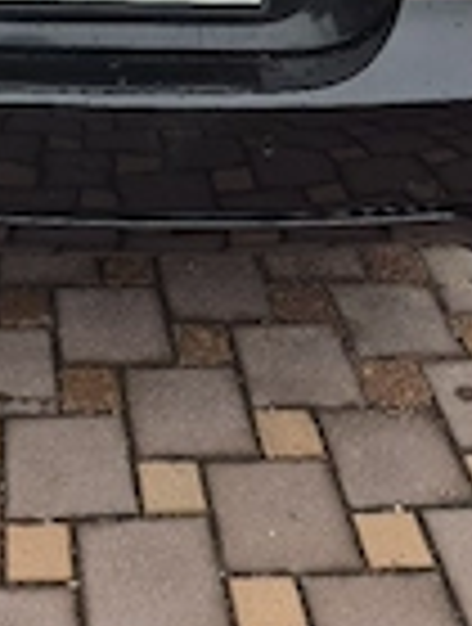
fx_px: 1194
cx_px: 27
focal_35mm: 66
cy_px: -248
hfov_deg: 21.7
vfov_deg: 24.4
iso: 25
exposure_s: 1/769
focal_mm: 5.4
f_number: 1.8
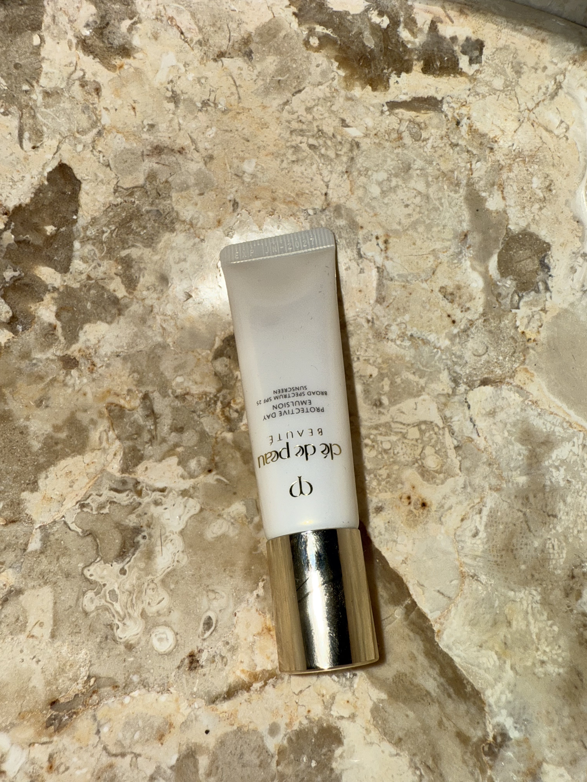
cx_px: 294
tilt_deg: -56.8
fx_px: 543
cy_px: 391
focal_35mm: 24
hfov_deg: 56.8
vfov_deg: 71.6
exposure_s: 1/260
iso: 12
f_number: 2.2
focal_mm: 2.22
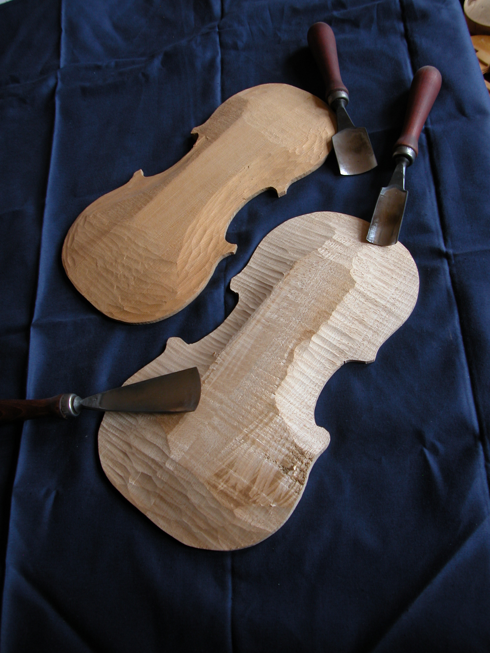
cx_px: 245
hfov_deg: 41.8
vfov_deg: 54.0
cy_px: 326
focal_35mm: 34
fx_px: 642
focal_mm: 8.9
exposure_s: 1/5.8
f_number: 2.8
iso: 100
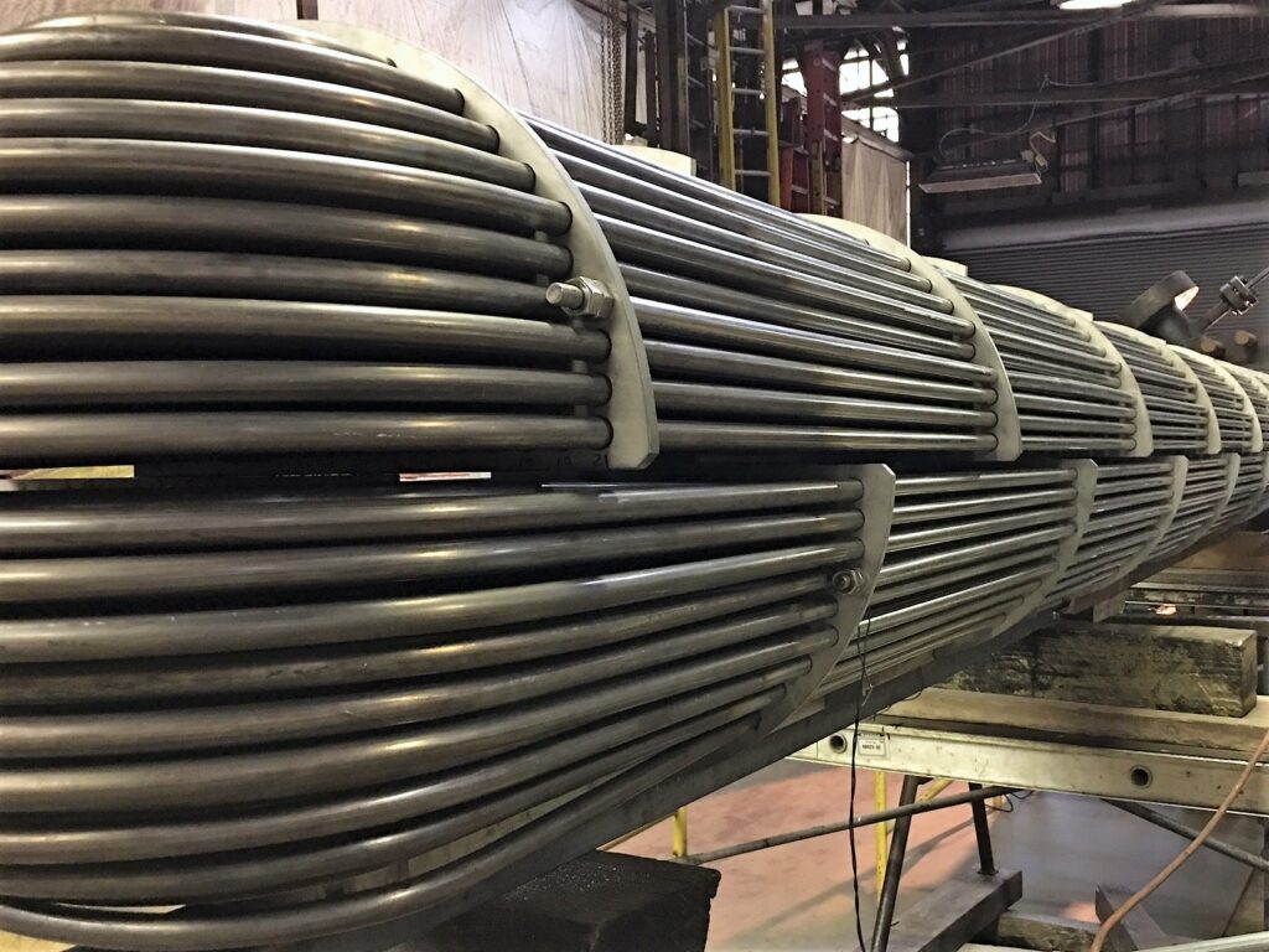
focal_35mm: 29
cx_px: 634
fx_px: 1063
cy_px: 476
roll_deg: +1.0
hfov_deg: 61.7
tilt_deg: -2.0
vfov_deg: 48.2
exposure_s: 1/4
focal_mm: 4.15
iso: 80
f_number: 2.2
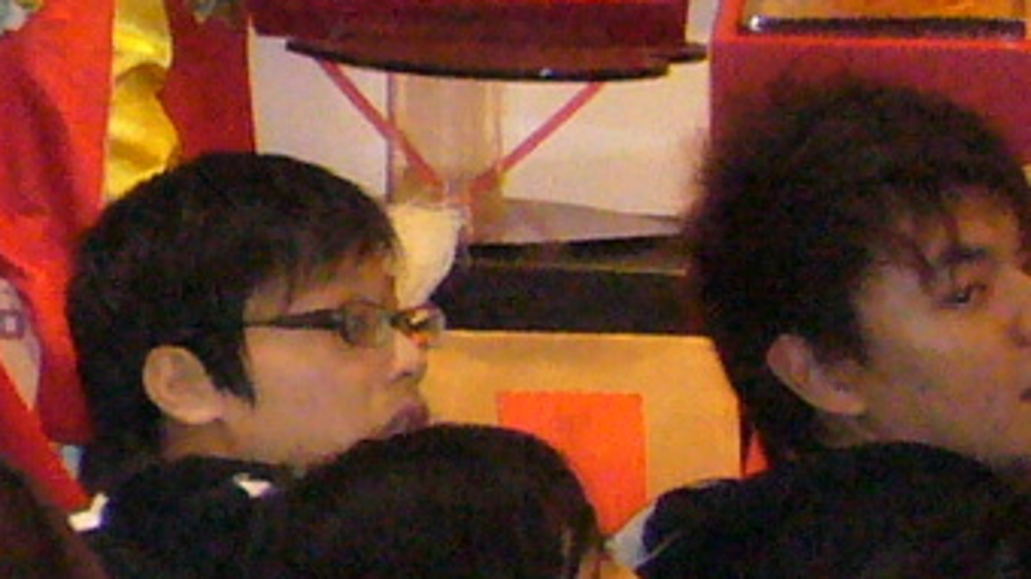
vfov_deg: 5.2
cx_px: -1825
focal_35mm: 230
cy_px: -258
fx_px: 6286
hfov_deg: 8.2
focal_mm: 5.8
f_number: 2.8
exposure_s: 1/60
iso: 400
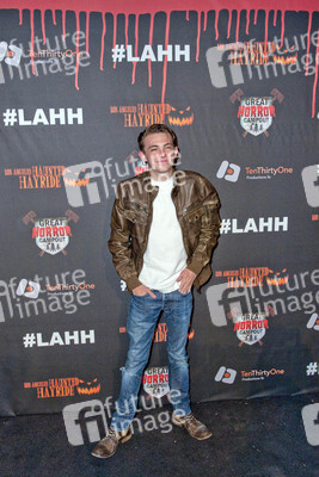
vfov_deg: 63.6
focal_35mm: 29
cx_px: 160
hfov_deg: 45.0
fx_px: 385
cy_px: 238
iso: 250
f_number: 4.5
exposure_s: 1/400
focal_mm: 29
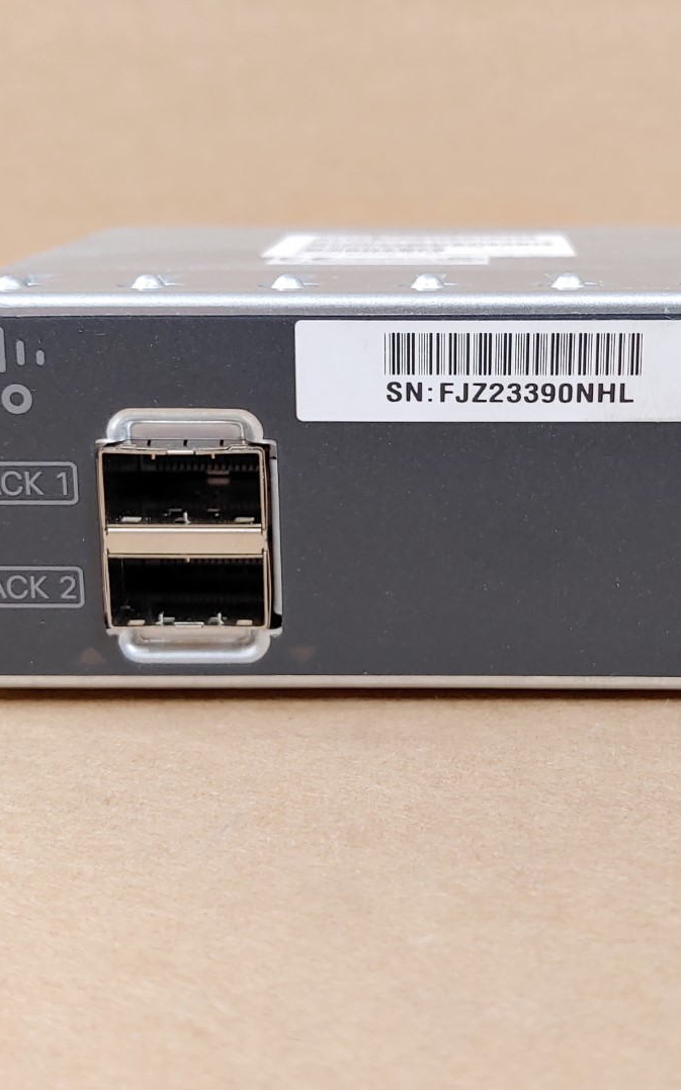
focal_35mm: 51
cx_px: 418
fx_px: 1515
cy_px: 546
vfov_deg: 39.6
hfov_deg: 25.3
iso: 50
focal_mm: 4.36
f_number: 1.8
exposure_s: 1/60
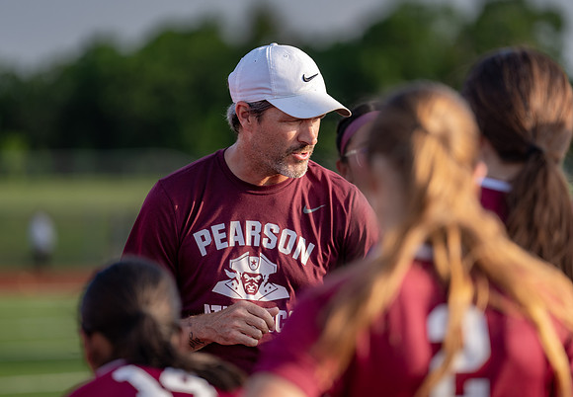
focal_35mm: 223
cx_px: 288
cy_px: 181
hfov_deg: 9.1
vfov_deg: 6.3
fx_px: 3593
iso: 100
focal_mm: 200
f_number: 2.8
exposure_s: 1/800
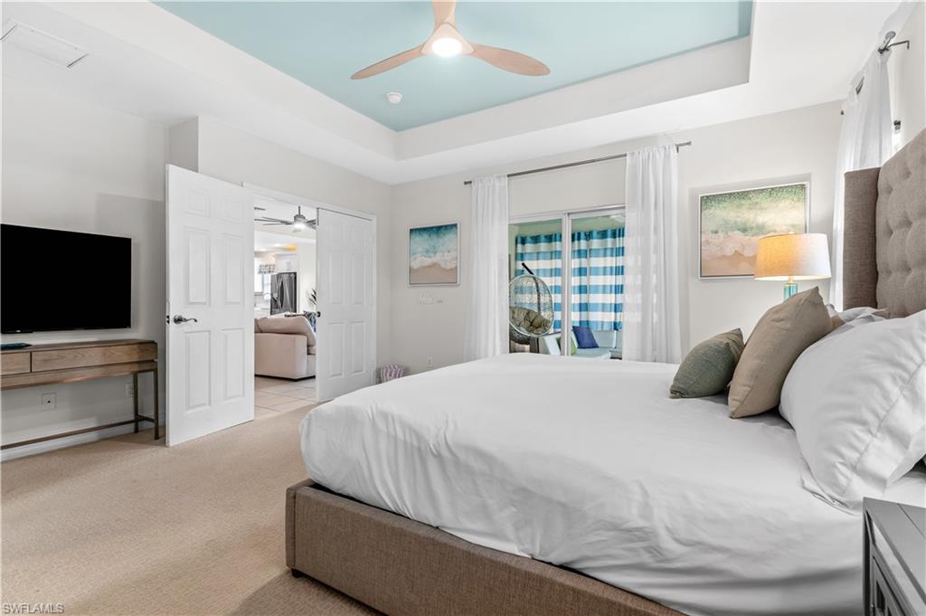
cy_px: 308
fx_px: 411
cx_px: 463
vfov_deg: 73.7
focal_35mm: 16
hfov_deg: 96.8
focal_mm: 16
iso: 320
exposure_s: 1/2
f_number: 10
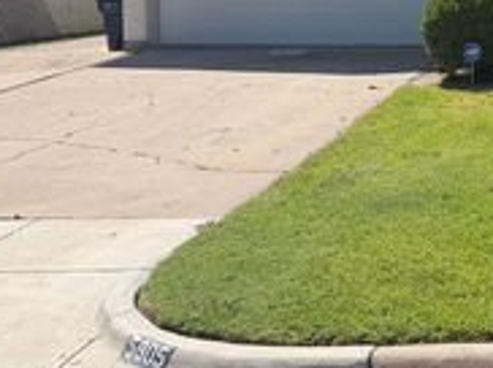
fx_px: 939
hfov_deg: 25.3
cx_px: 642
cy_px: 28
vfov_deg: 21.6
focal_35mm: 66
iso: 80
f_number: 1.78
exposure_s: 1/4405
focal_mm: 6.76
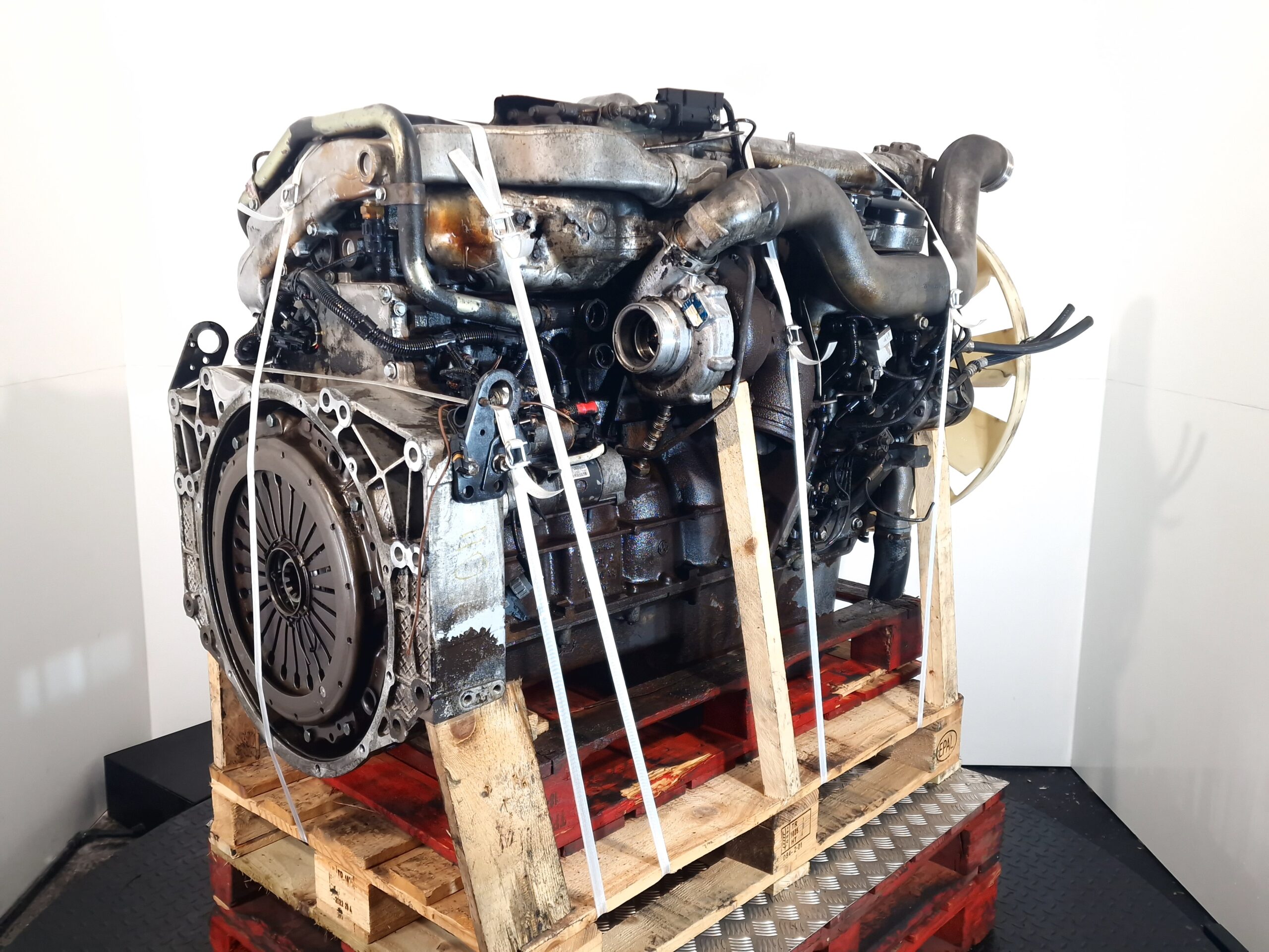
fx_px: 843
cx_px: 634
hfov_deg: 73.9
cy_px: 476
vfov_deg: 58.9
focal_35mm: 23
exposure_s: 1/50
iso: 100
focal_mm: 6.4
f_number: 1.8
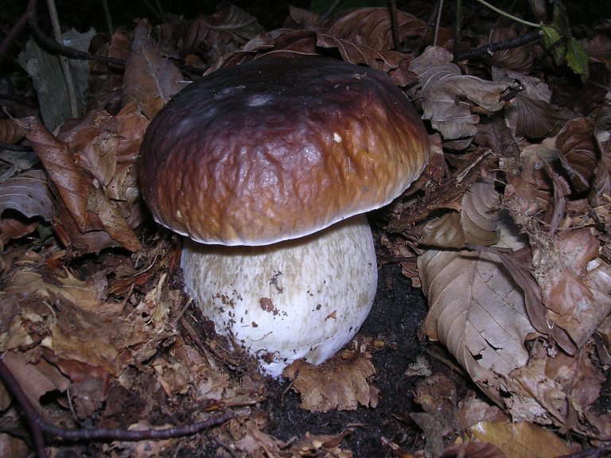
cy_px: 229
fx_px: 671
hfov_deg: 49.0
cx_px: 306
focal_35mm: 38
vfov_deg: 37.7
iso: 100
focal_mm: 5.8
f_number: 5.6
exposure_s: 1/60.1
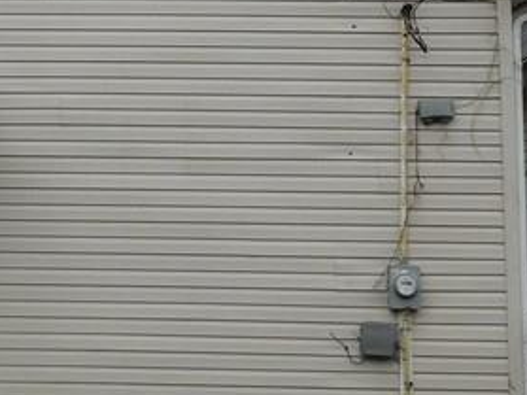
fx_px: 2009
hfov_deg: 14.4
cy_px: 34
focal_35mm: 132
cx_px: -127
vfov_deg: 11.2
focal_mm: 6.3
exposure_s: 1/500
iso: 125
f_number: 3.5
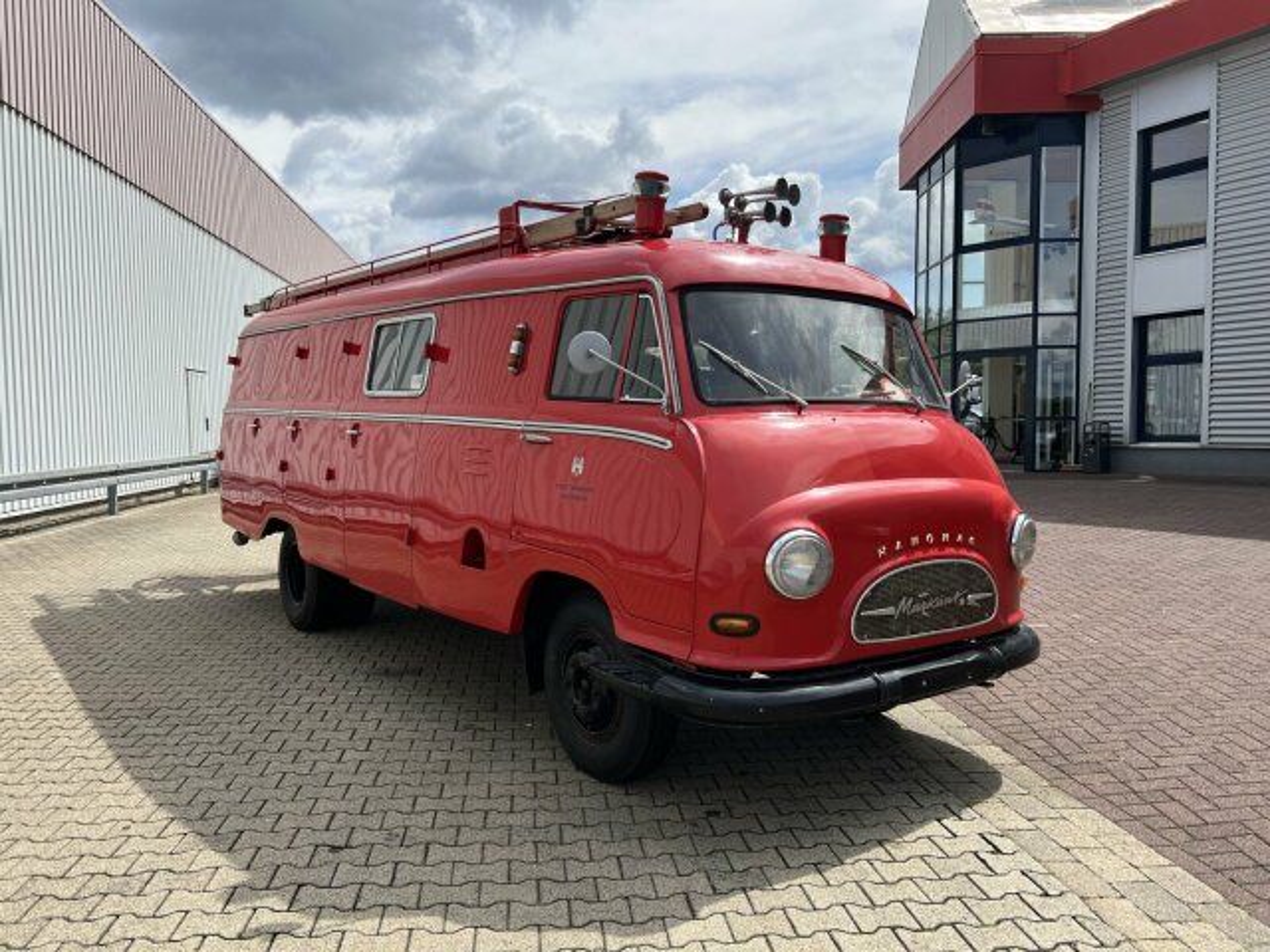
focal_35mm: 26
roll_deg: +0.2
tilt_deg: -3.4
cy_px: 476
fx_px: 954
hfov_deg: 67.3
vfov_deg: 53.1
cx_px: 635
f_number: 1.5
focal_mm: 5.7
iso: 50
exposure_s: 1/4274
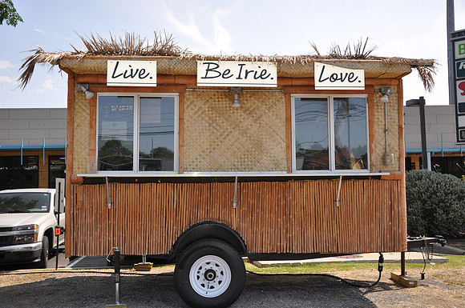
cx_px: 232
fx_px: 464
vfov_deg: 36.8
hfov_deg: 53.2
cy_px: 154
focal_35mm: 36
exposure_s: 1/200
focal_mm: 24
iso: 200
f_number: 5.6
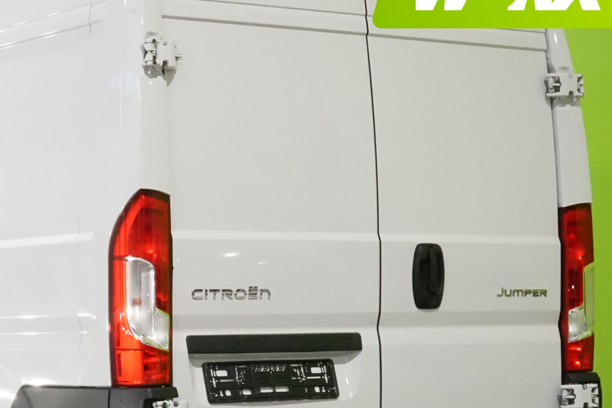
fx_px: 1887
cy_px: 264
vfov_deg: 12.3
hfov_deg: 18.2
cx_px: 113
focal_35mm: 111
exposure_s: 1/15
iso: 6400
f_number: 25
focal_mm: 49
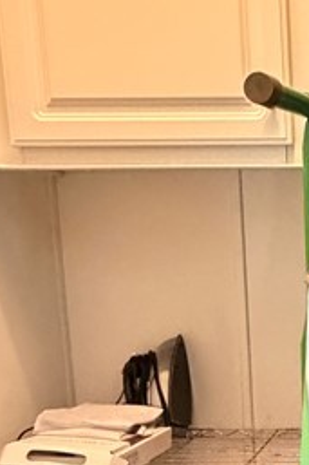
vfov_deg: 34.0
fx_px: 748
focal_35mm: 58
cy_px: 331
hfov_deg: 20.0
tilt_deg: -10.2
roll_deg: -0.6
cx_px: 470
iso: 800
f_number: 2.2
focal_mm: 2.22
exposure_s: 1/60
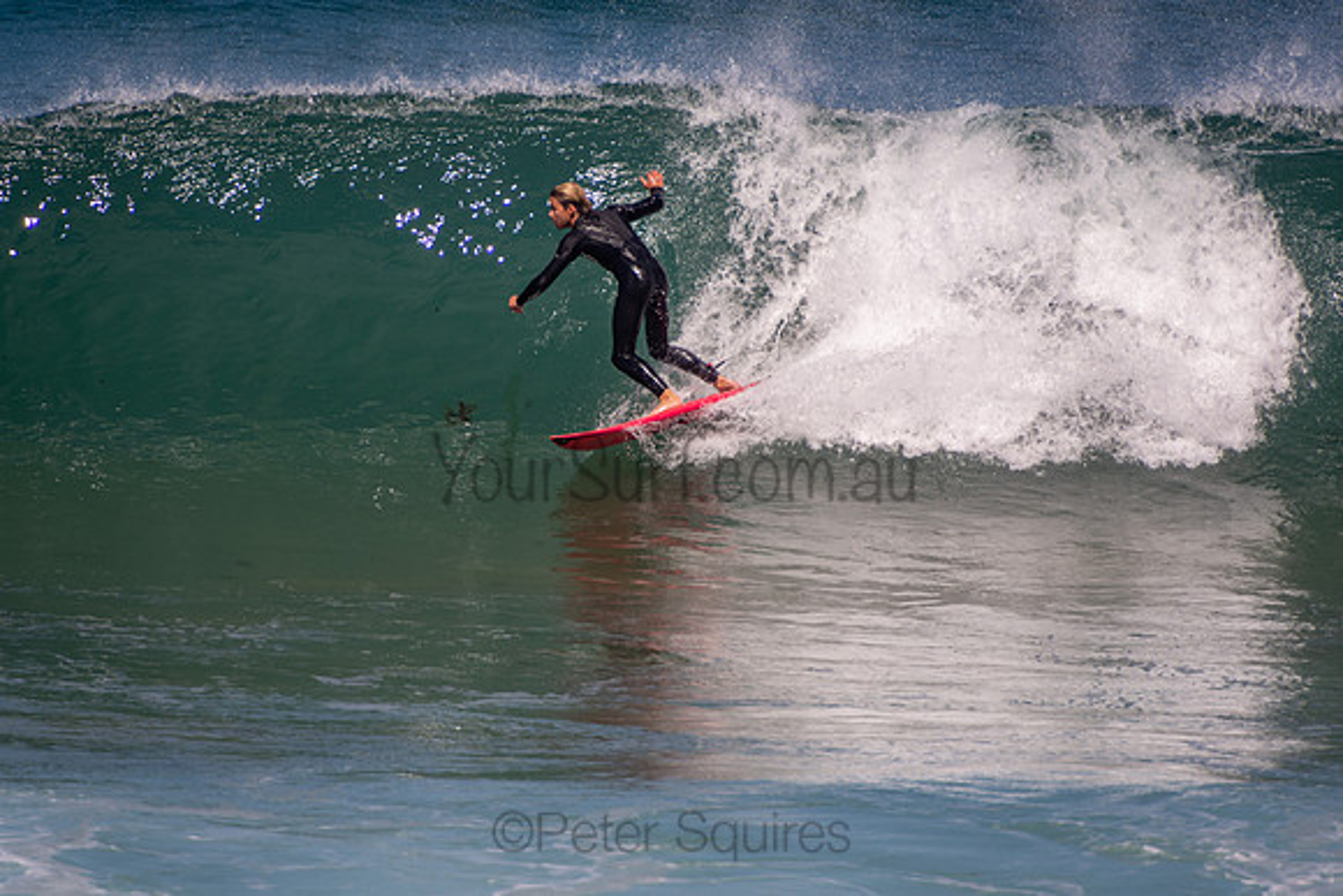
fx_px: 22388
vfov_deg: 2.3
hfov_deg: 3.4
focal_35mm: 600
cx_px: 672
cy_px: 448
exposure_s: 1/1250
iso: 140
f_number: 5.6
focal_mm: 400
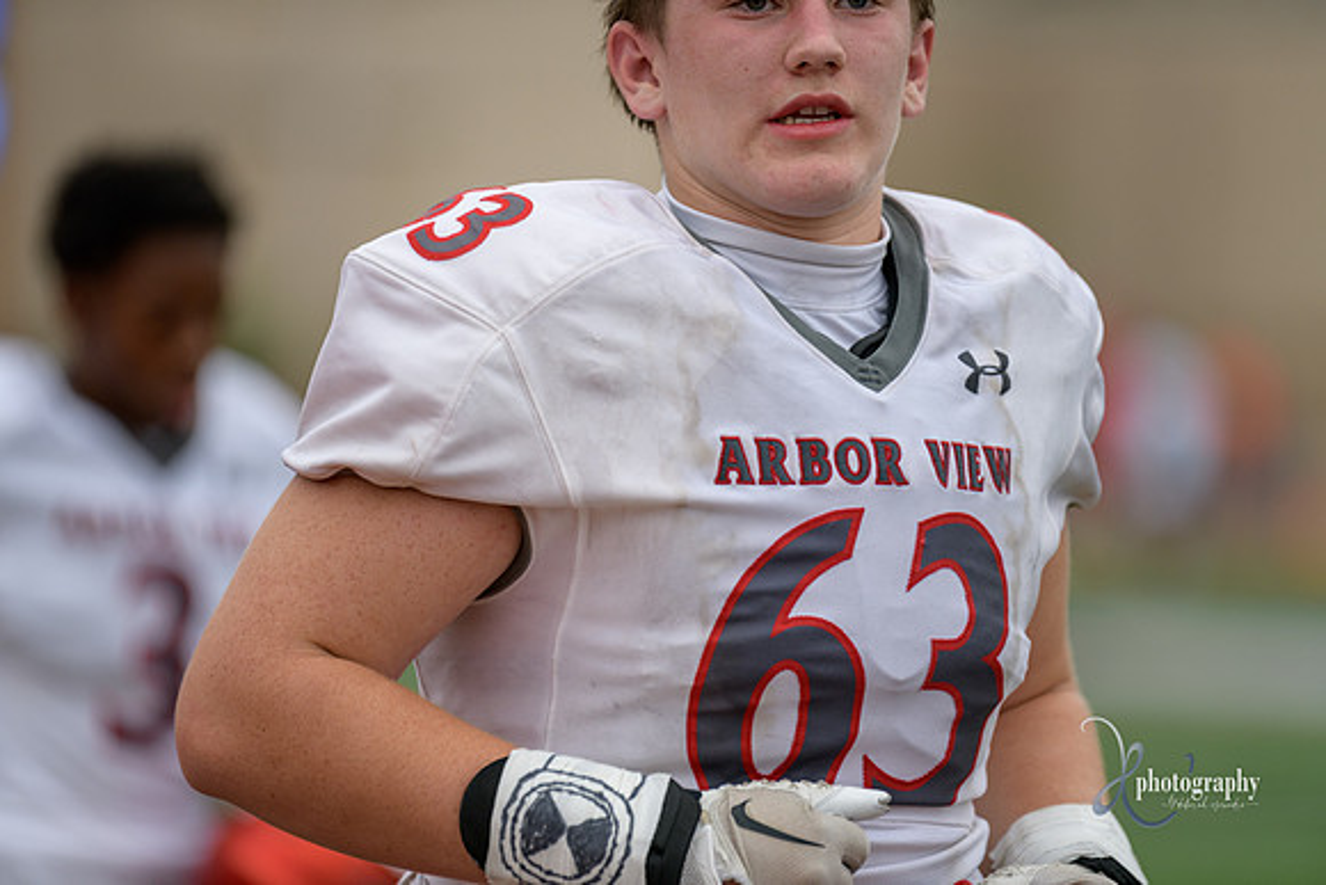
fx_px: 11052
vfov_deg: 4.6
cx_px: 663
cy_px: 442
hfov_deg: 6.9
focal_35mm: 300
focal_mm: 300
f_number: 2.8
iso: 125
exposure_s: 1/500
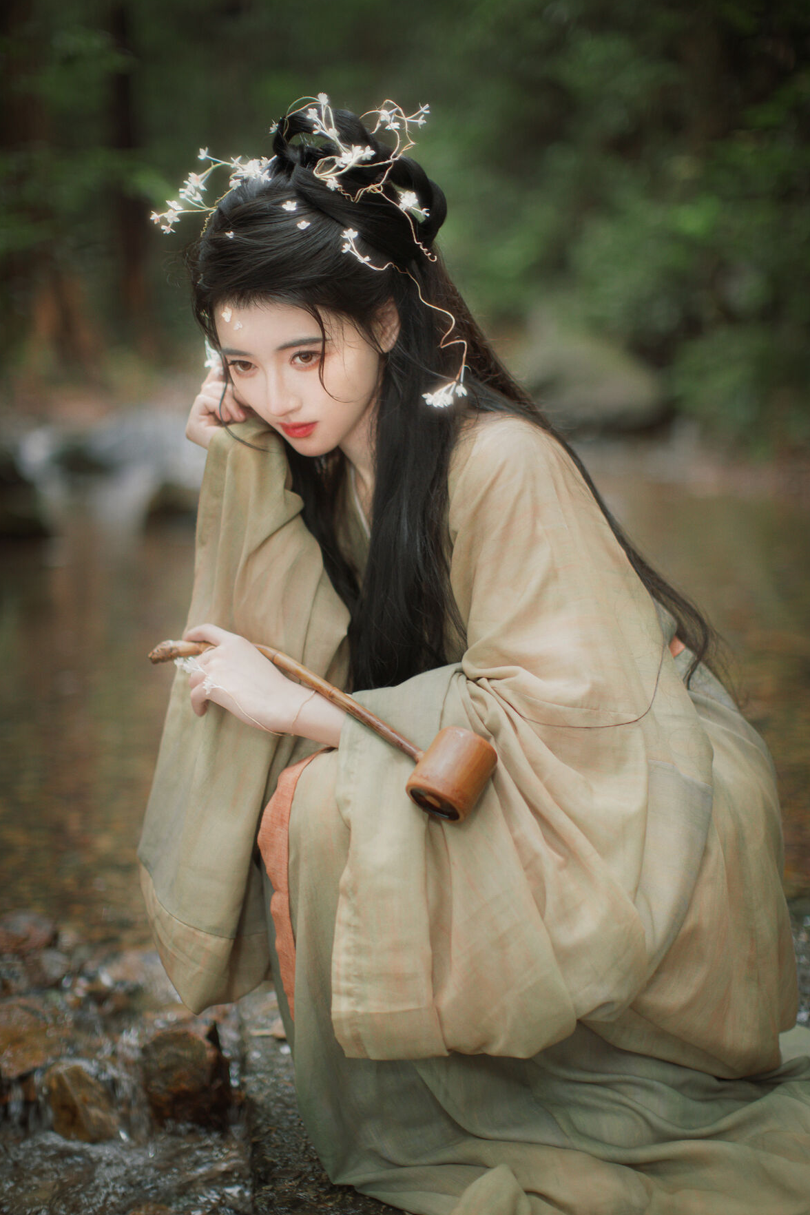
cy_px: 615
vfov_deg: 39.6
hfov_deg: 27.0
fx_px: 1687
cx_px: 397
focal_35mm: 50
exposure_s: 1/80
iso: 640
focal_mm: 50
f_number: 1.4
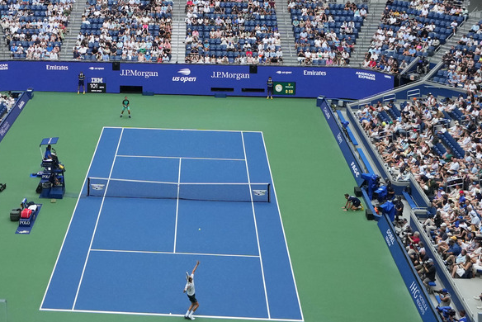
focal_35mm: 61
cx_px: 144
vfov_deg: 20.5
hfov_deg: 32.5
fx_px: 817
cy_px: -85
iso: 1250
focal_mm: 18
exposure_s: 1/2000
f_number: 2.8
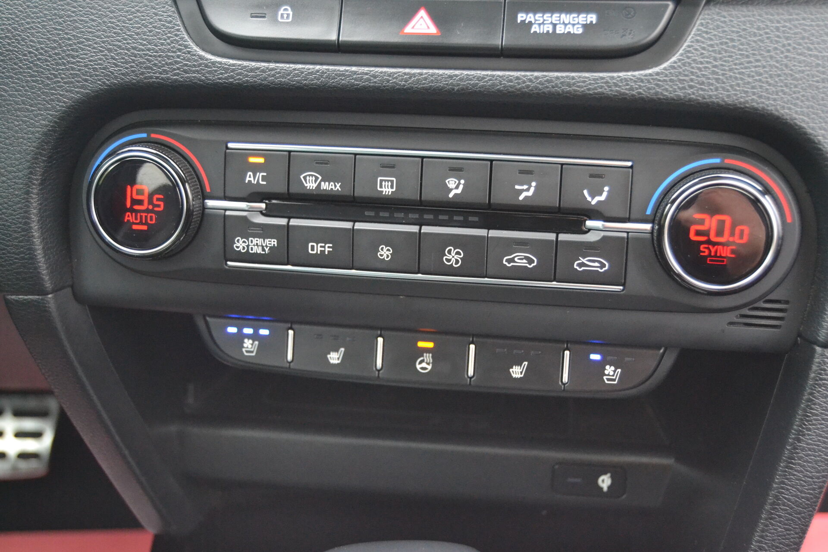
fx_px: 1069
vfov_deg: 28.9
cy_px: 276
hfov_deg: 42.3
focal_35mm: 46
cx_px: 414
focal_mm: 31
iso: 3200
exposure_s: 1/60
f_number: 4.2
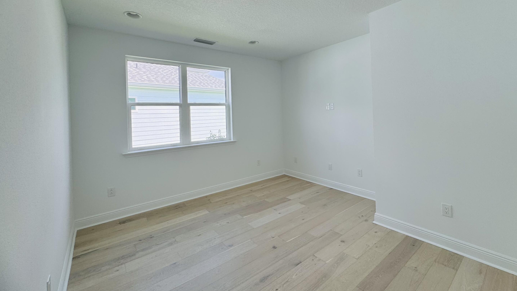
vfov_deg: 66.3
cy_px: 114
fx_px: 219
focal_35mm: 16
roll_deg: +1.5
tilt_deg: -1.0
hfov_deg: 99.3
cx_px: 268
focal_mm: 2.22
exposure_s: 1/241
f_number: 2.2
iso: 40
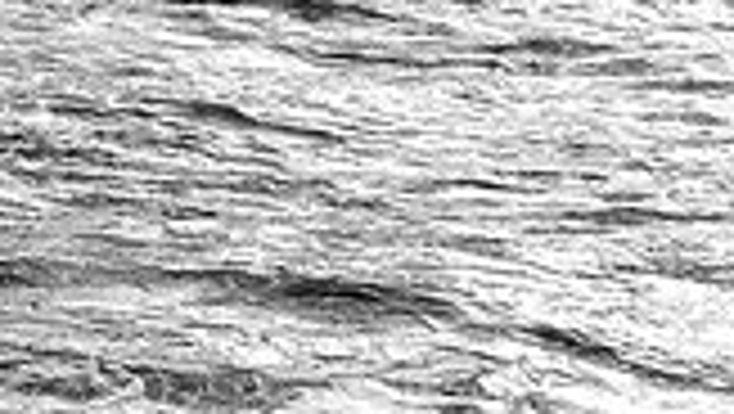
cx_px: -731
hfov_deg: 6.7
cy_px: -534
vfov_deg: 3.9
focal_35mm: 310
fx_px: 6038
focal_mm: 48
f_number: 10
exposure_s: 1/4000
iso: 1000
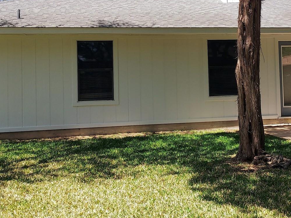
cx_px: 200
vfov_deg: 29.3
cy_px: 61
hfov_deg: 38.4
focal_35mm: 49
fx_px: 412
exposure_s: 1/525
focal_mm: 4.6
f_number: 1.8
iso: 40
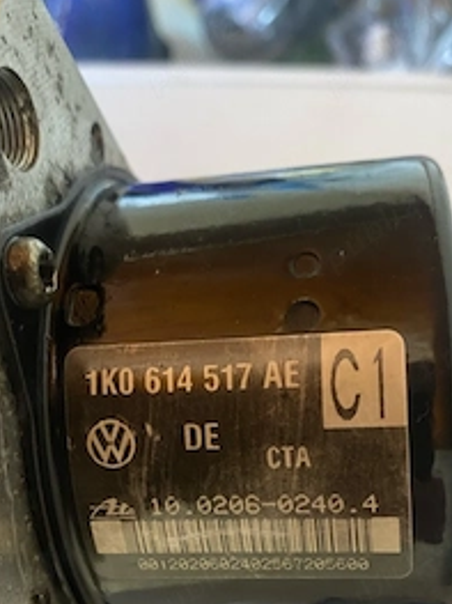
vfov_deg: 47.9
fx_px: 662
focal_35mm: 38
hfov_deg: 37.6
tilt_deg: -61.1
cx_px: 266
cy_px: 420
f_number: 1.8
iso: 200
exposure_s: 1/60
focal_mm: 4.25
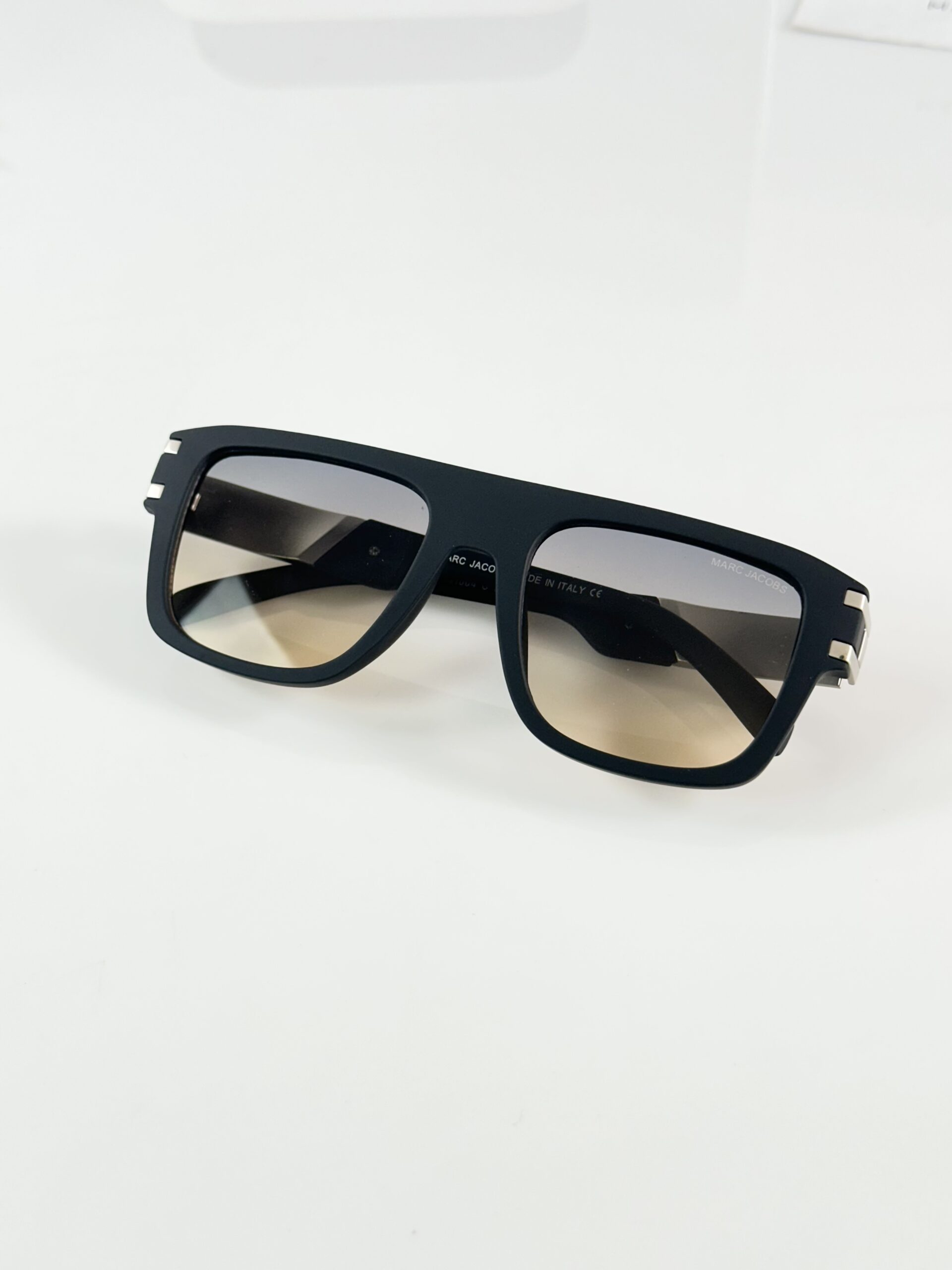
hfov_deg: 30.3
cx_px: 476
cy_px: 635
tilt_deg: -44.1
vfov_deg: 39.7
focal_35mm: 48
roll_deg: +2.2
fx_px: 1760
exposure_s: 1/100
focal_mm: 6.86
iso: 50
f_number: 1.78
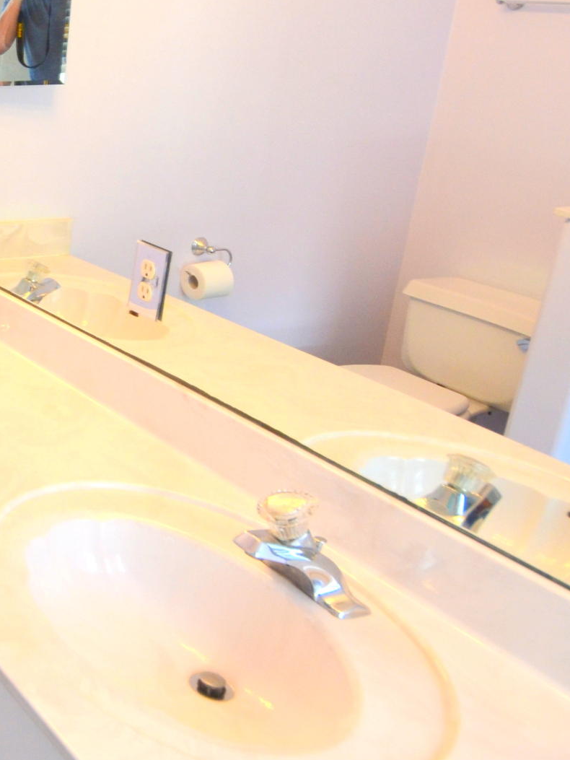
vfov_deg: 45.3
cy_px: 275
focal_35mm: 41
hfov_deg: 27.7
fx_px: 900
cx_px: -212
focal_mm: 10
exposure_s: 1/60
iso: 400
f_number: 4
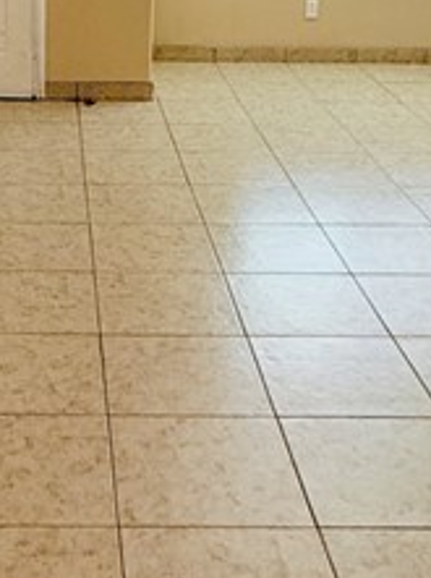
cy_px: 39
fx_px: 1082
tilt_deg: -9.6
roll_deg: -0.5
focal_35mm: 65
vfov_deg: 28.5
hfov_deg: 22.0
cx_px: 39
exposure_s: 1/67
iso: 320
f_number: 2.2
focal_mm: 2.22
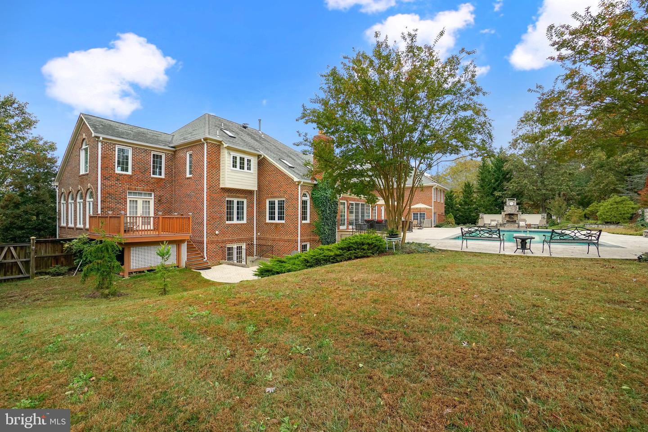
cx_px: 324
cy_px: 216
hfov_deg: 100.4
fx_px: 270
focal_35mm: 15
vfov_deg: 77.3
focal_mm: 10
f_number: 5.6
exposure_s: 1/125
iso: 100
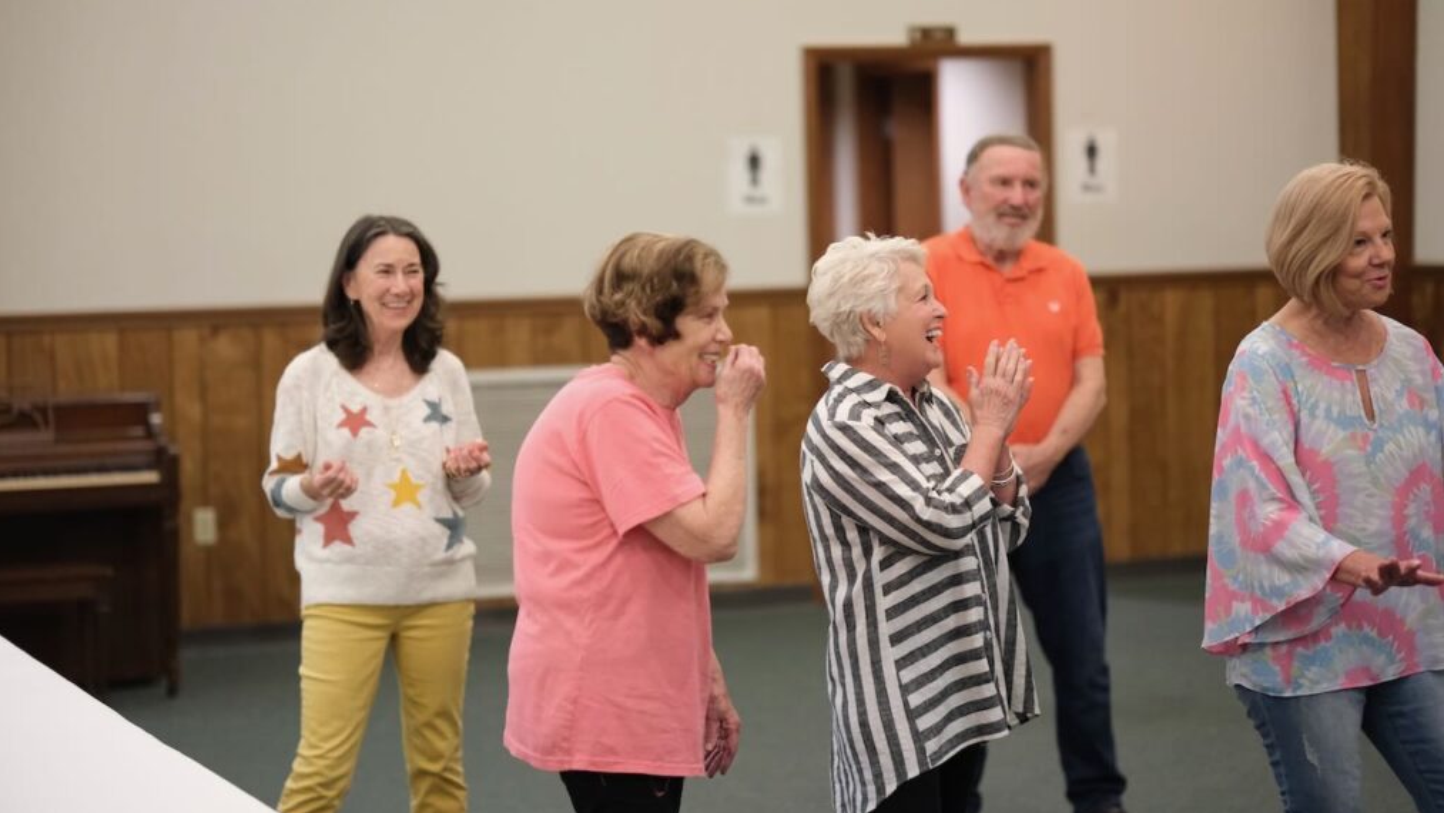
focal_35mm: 89
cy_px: 372
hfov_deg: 23.9
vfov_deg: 13.6
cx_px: 716
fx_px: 3408
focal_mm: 56
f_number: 1.2
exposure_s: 1/200
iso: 1600
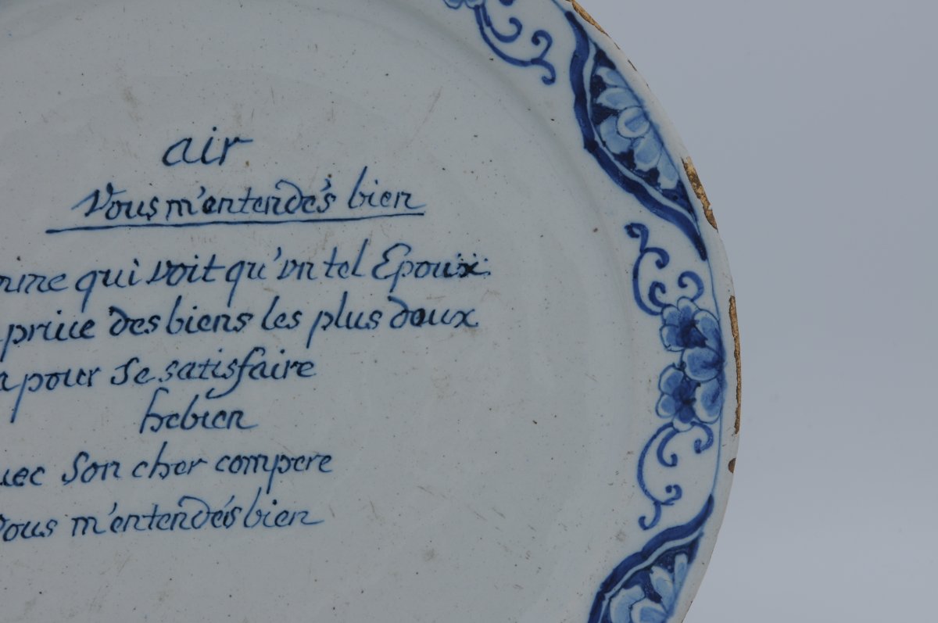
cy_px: 312
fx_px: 4099
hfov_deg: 13.1
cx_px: 469
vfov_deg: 8.7
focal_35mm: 158
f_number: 13
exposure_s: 1/30
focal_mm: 105
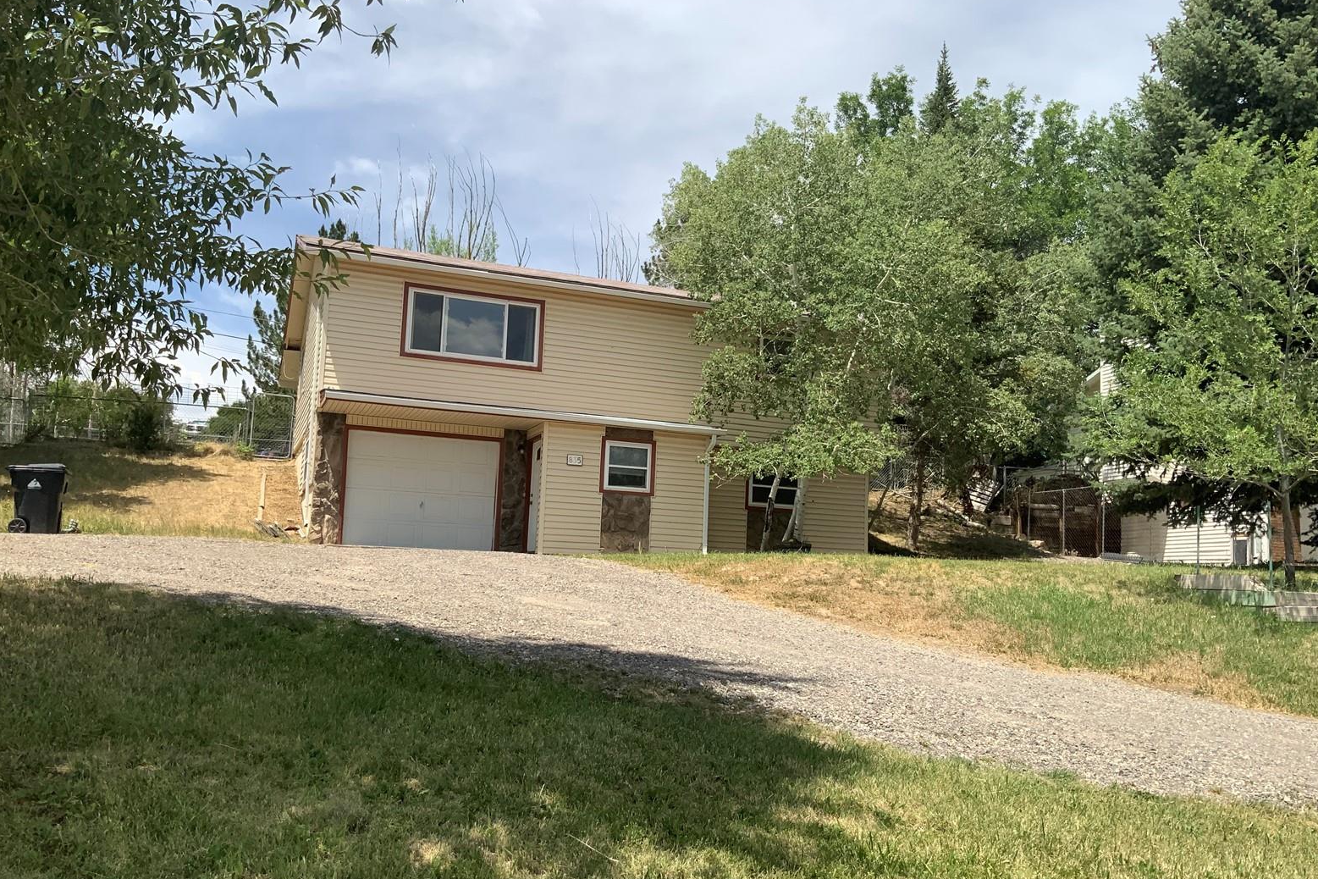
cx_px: 661
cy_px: 458
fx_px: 1135
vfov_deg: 42.3
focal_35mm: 31
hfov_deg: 60.3
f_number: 1.8
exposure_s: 1/1984
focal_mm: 3
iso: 16
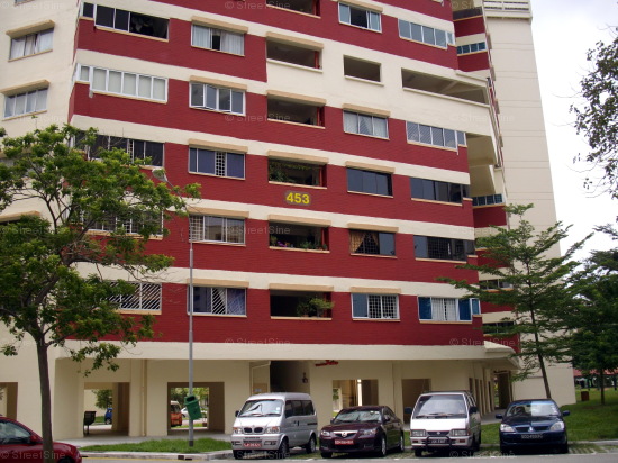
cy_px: 232
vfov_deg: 38.6
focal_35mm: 37
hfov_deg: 50.2
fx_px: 660
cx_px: 309
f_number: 5.6
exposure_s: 1/160
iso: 80
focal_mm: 6.2
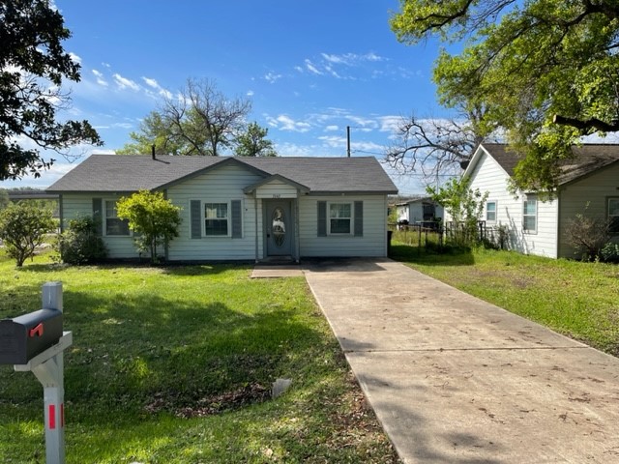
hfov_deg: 67.3
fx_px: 465
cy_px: 232
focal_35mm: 26
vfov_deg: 53.1
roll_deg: +0.1
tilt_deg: -3.8
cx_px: 310
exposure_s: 1/3922
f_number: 1.6
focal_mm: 5.1
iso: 32
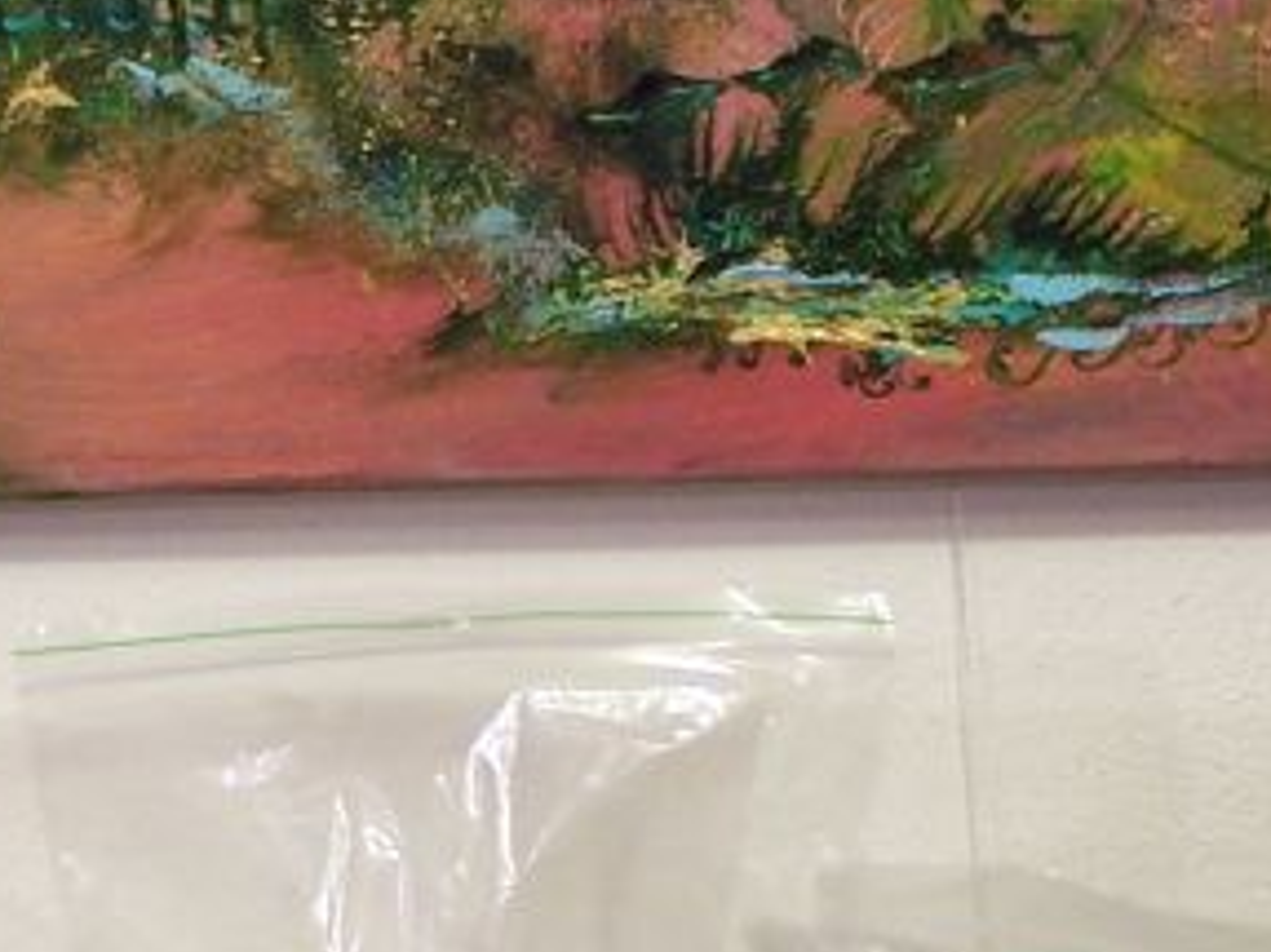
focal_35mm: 239
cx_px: -416
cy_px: 1342
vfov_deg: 6.2
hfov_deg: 8.2
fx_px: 8772
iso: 80
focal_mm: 11.1
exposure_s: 1/2
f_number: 3.2
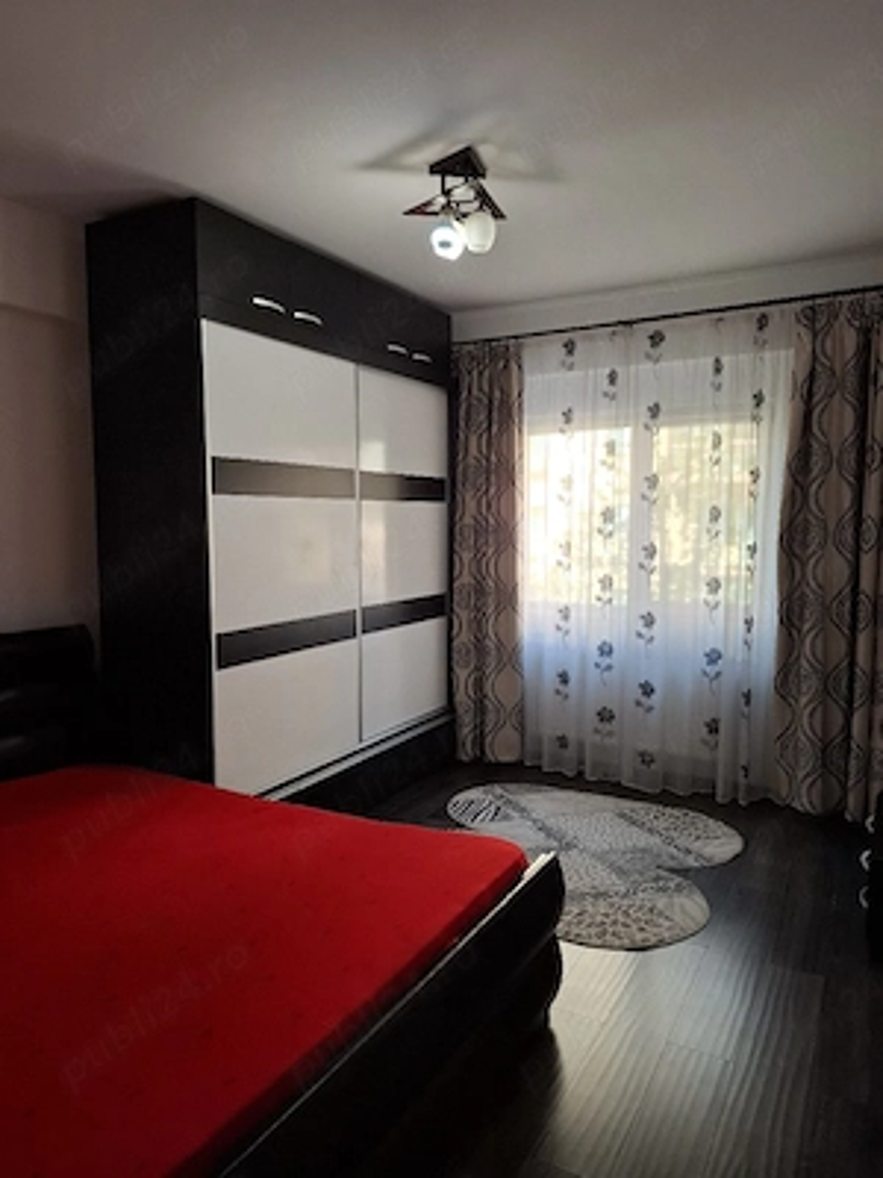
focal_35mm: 23
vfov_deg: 73.9
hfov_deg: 58.9
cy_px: 589
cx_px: 442
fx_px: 782
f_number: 1.8
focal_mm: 5.54
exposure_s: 1/100
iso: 200
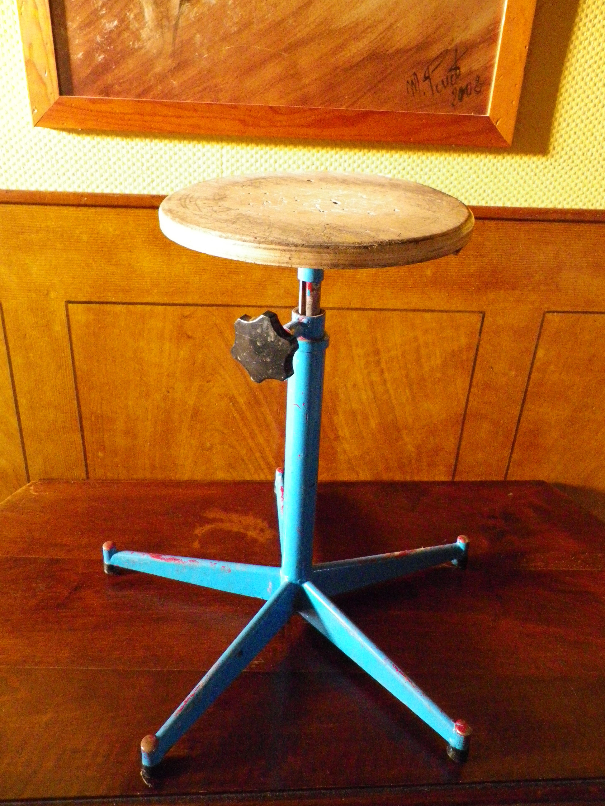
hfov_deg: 48.2
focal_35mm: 29
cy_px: 390
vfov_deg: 61.6
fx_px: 676
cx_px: 302
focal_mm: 4.9
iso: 800
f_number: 2.6
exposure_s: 1/40
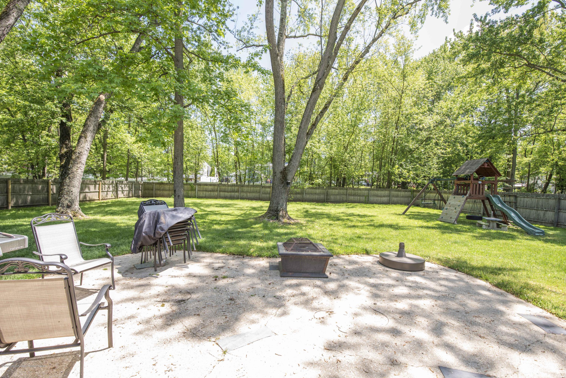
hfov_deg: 100.4
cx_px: 283
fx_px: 236
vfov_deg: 77.4
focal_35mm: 15
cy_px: 189
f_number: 5.6
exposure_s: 1/125
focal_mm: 15
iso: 200
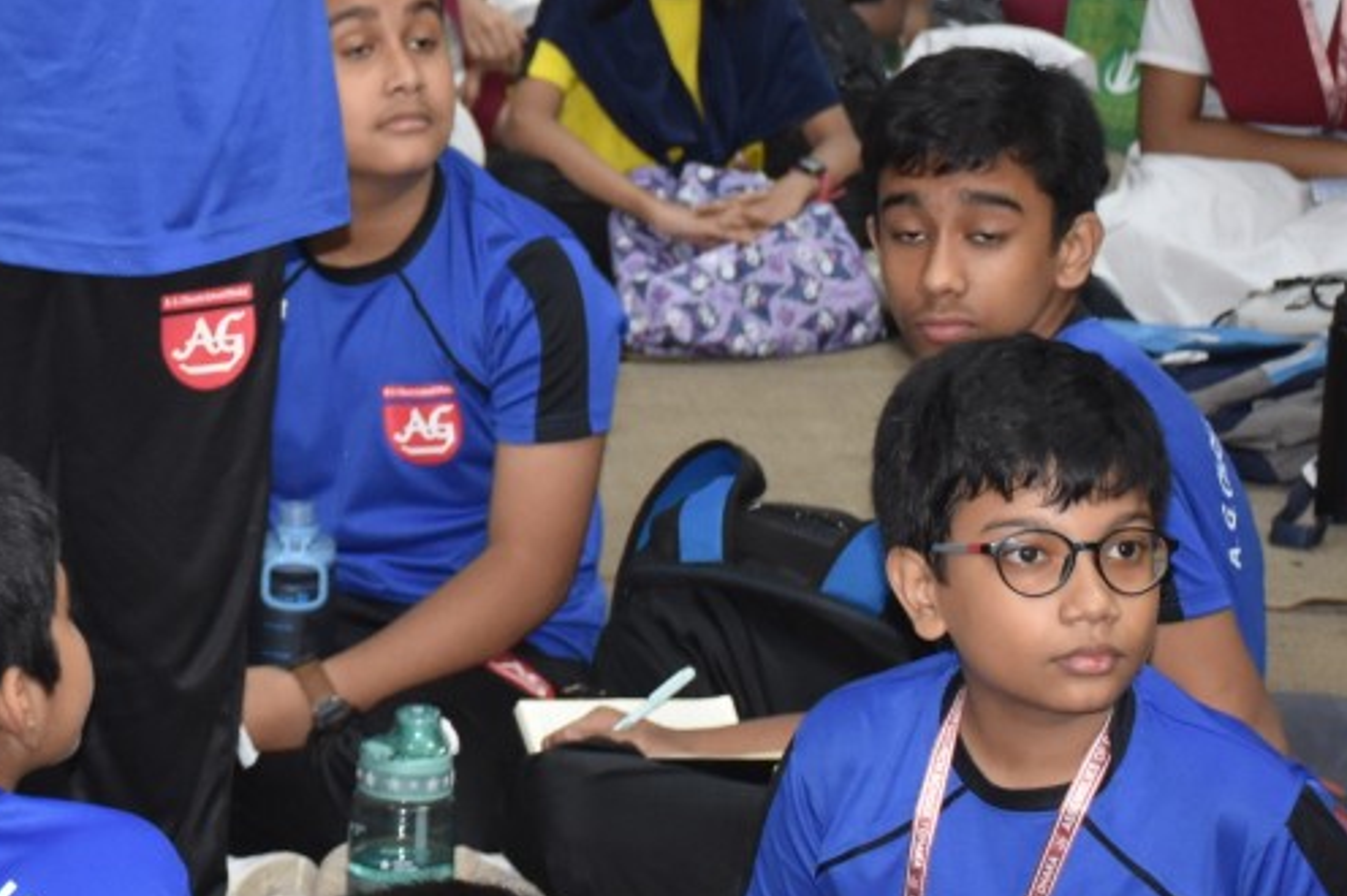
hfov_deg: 11.8
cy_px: -60
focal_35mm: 172
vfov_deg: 7.9
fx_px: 6418
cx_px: -14
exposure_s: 1/60
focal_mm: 35
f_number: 4.2
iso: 900
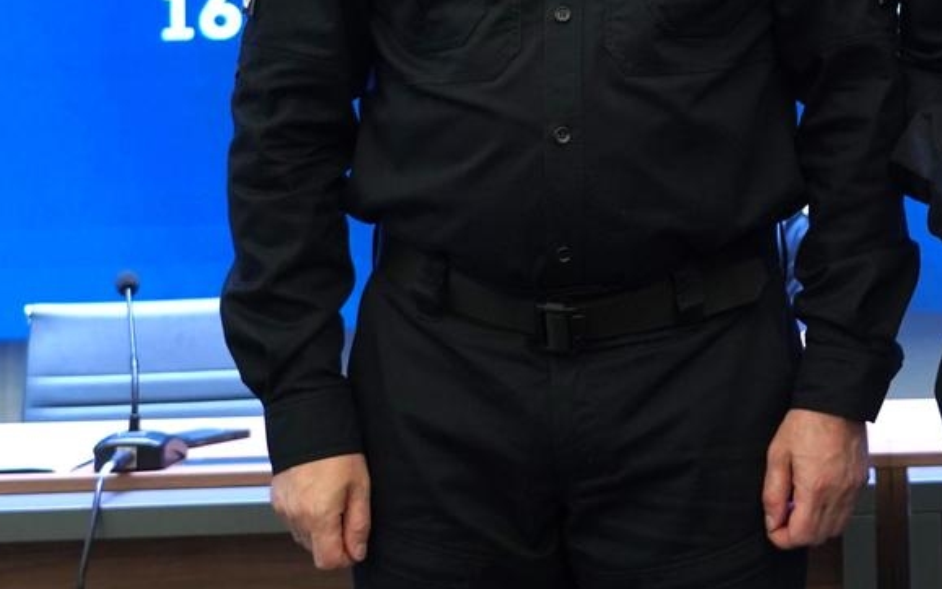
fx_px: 2645
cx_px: 934
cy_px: -50
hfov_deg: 19.6
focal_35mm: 103
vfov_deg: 12.5
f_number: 4
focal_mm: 39
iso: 2000
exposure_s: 1/160
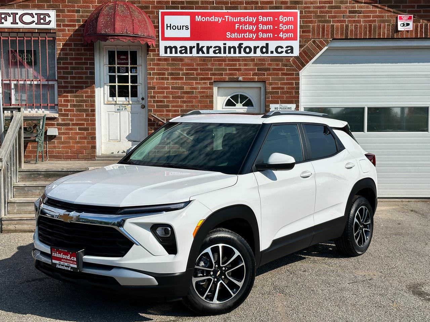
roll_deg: +0.7
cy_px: 161
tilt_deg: -2.9
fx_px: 596
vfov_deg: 30.3
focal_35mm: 48
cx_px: 215
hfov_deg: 39.7
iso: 64
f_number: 1.78
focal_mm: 6.86
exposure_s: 1/8197
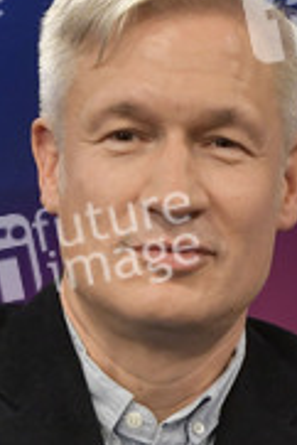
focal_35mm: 97
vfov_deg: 20.7
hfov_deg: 14.1
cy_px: 374
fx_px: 1198
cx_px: 145
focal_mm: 44
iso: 2500
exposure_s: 1/200
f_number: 6.3
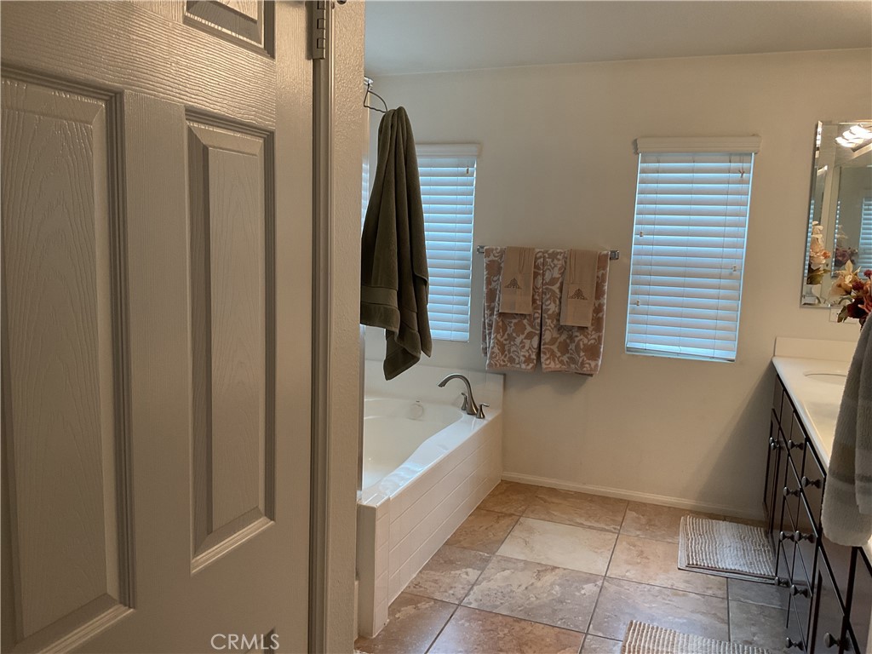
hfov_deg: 61.7
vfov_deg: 48.2
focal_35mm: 29
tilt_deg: -6.5
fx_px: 731
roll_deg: -1.7
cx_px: 436
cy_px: 327
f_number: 1.8
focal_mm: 3
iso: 64
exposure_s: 1/60
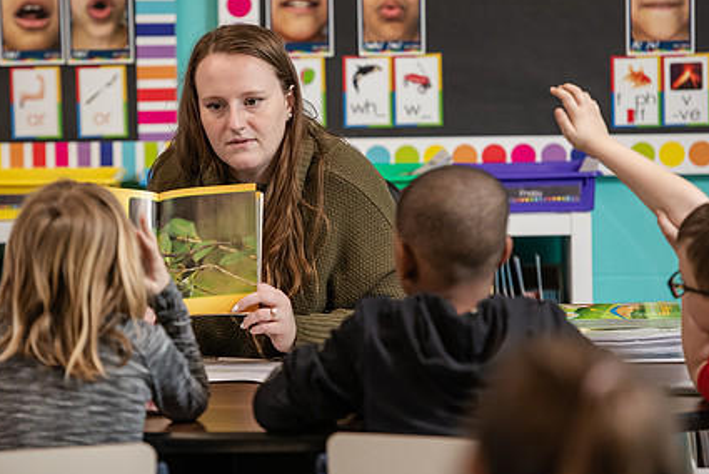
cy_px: 208
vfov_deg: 5.9
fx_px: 4572
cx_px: 300
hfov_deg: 8.9
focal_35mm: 232
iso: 1000
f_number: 3.2
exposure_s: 1/200
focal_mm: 170
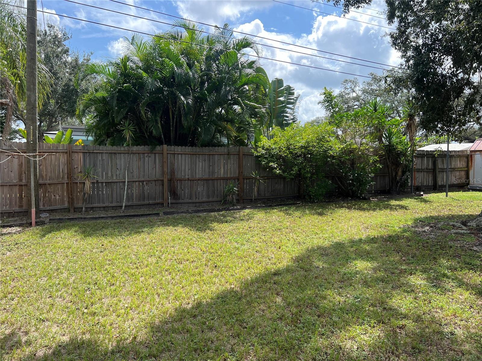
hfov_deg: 67.3
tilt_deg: -3.5
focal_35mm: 26
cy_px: 180
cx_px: 241
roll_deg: +0.1
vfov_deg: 53.1
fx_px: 362
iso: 50
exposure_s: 1/1808
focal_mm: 5.7
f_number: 1.5
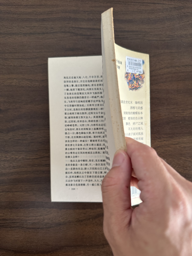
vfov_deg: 71.6
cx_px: 96
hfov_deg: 56.8
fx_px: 177
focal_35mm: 24
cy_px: 128
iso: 200
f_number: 1.78
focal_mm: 6.86
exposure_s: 1/50
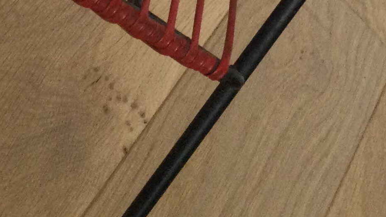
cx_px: 226
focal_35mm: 119
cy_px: -277
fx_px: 1218
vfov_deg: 9.3
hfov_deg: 18.0
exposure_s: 1/33
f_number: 2.4
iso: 40
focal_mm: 3.3
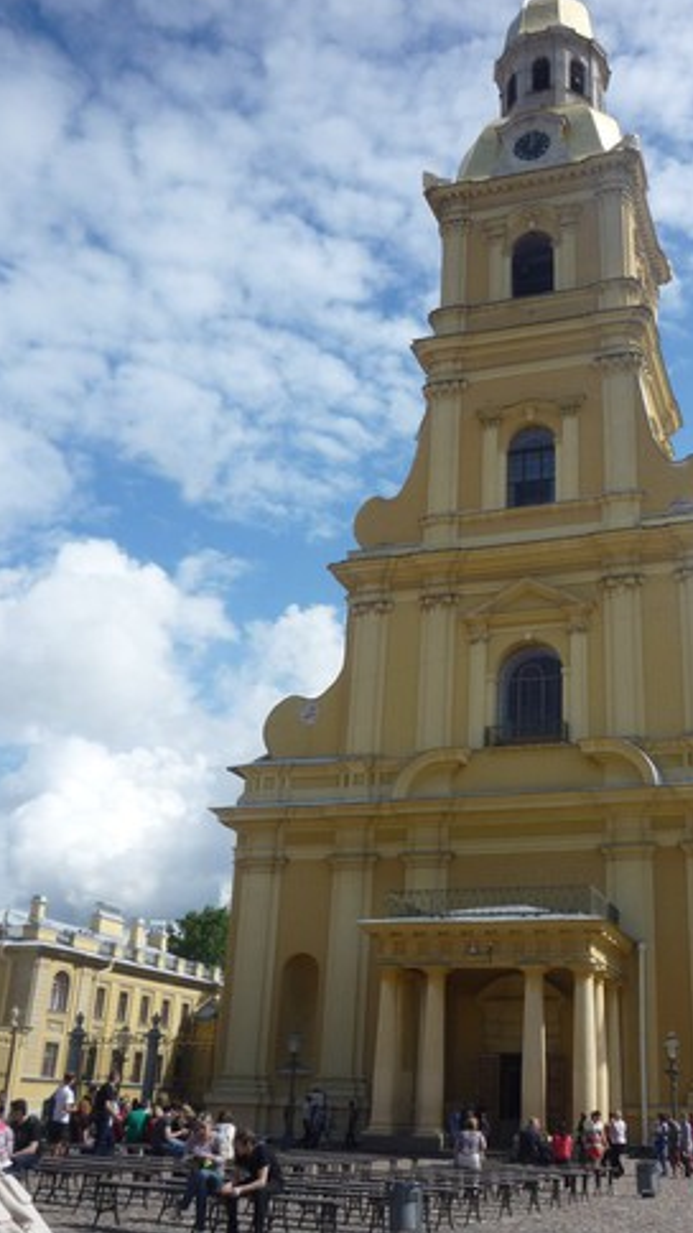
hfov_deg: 32.5
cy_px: 609
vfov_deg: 55.3
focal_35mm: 36
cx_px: 468
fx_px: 1177
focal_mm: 5.2
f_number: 5.6
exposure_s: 1/500
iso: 100
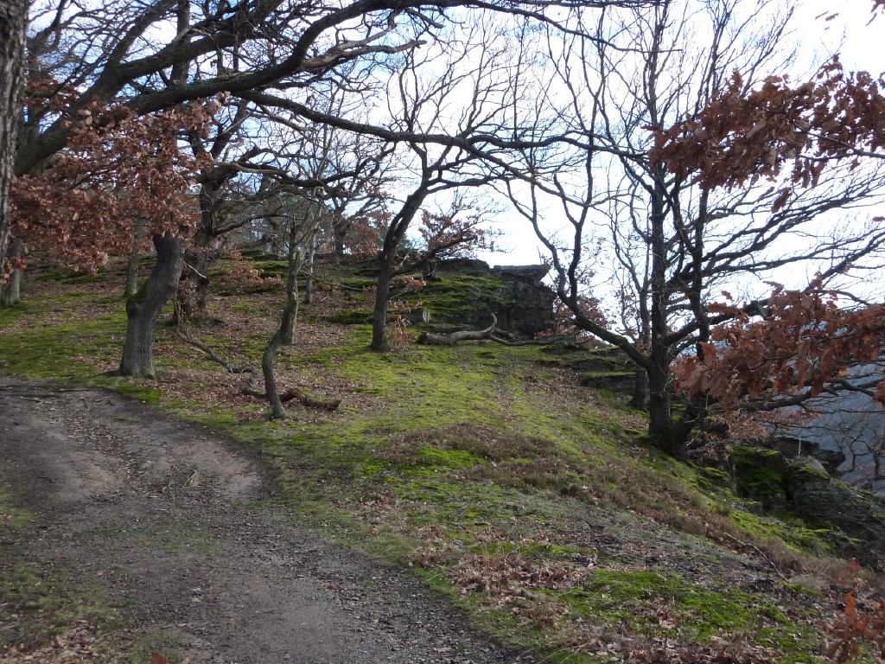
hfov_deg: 50.1
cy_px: 332
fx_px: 946
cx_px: 442
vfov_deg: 38.7
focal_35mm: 37
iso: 200
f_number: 4
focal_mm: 6.1
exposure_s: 1/250
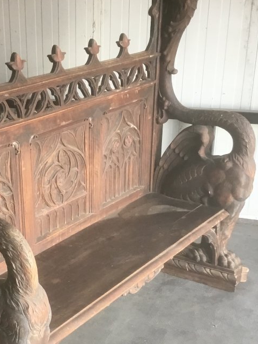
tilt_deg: -23.3
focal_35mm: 58
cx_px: 54
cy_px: 238
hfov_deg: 24.9
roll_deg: +0.7
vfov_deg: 32.8
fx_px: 576
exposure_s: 1/33
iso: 50
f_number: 2.4
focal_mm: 3.3
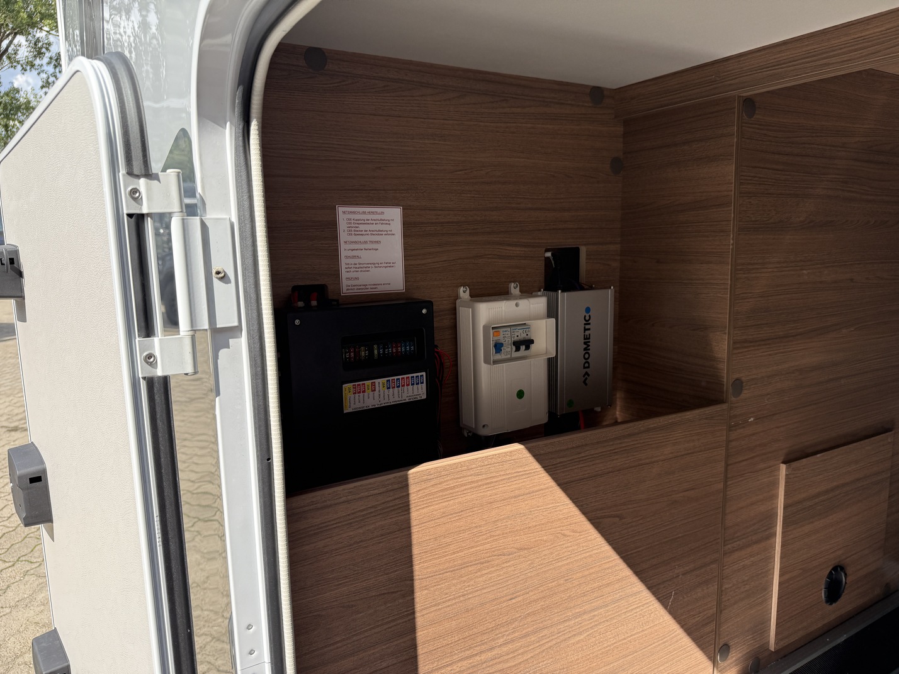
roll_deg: +0.1
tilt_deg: -9.7
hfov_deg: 71.6
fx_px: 623
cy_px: 337
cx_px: 450
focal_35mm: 24
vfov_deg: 56.8
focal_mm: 6.76
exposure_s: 1/1410
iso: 100
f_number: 1.78
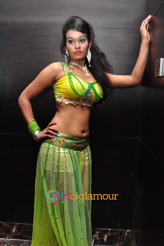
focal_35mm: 32
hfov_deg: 41.6
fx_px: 216
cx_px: 82
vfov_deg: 59.5
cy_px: 123
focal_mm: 21
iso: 2000
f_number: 6.3
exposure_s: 1/125
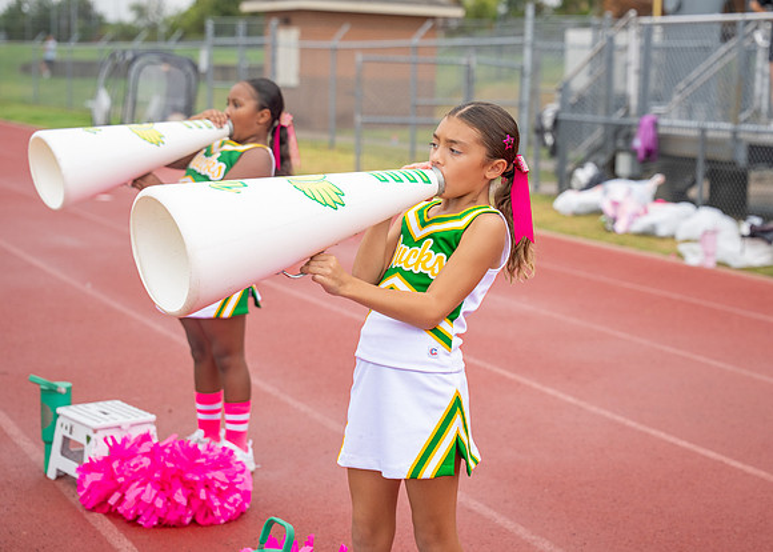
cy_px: 203
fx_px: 1596
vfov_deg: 19.6
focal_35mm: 73
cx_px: 424
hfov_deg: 27.2
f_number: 2.8
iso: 320
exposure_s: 1/1250
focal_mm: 54.6
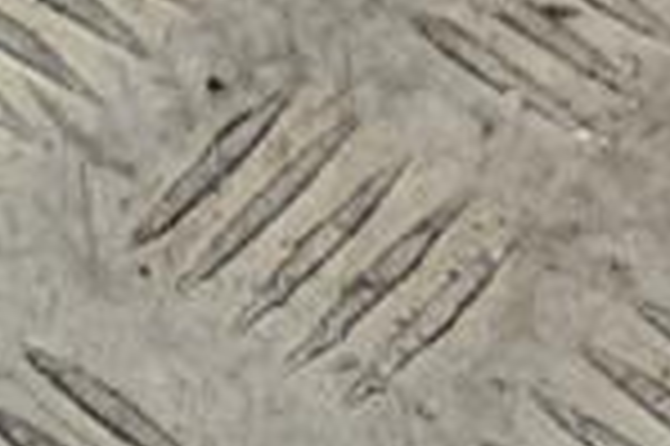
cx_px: 1201
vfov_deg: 4.1
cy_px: 378
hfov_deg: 6.1
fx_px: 6172
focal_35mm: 332
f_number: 5.6
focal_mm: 55
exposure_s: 1/40
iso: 100
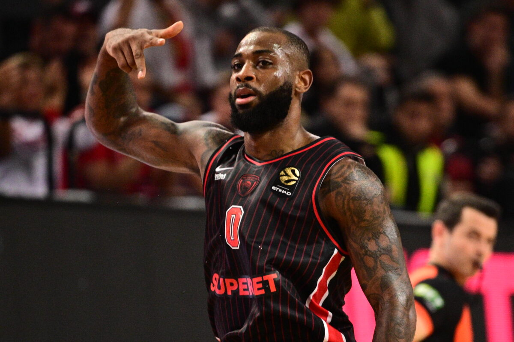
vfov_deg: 6.9
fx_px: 2855
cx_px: 257
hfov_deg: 10.3
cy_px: 171
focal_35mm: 200
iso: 2000
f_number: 2.8
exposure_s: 1/640
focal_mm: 200
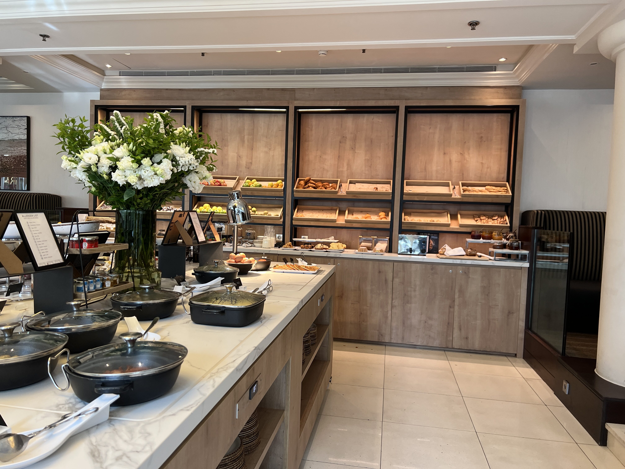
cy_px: 234
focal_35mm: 26
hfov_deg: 67.3
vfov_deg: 53.1
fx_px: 469
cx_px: 312
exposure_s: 1/121
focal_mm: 5.7
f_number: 1.5
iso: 100
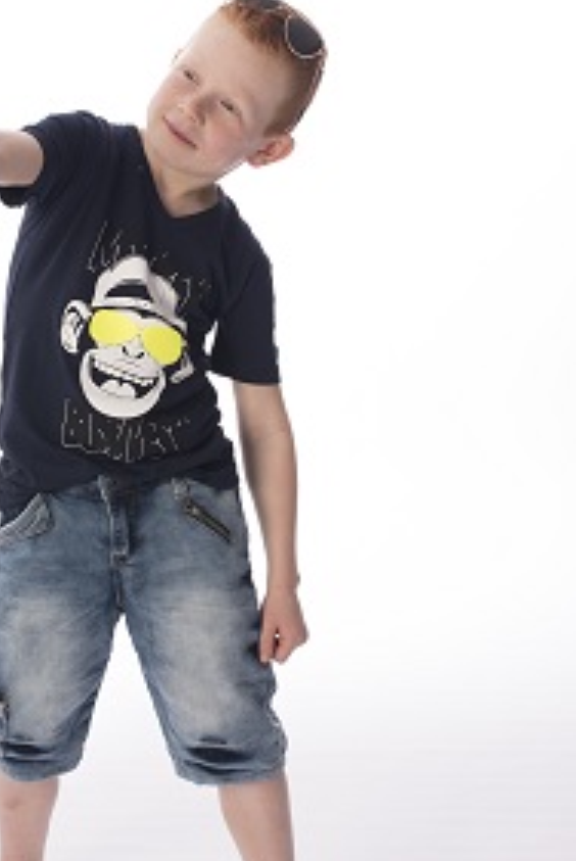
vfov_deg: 25.3
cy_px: 392
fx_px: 1915
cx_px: 162
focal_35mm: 80
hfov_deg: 17.0
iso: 100
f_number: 11
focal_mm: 50
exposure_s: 1/125
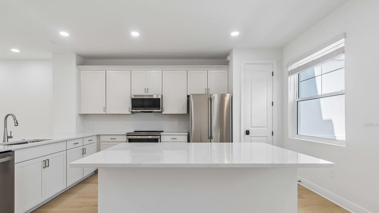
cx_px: 192
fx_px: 161
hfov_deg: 99.4
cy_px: 125
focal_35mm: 16
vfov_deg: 66.6
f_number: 7.1
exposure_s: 1/15
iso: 100
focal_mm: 10
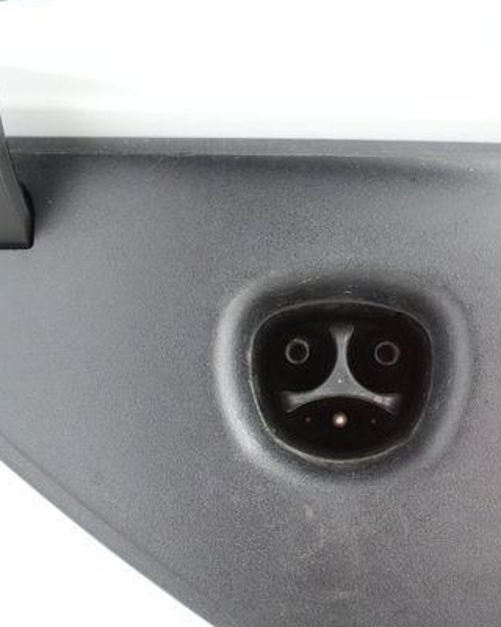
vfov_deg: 50.3
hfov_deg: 41.0
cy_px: 329
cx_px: 296
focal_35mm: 36
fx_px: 667
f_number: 6.3
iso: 16000
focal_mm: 24
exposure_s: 1/80
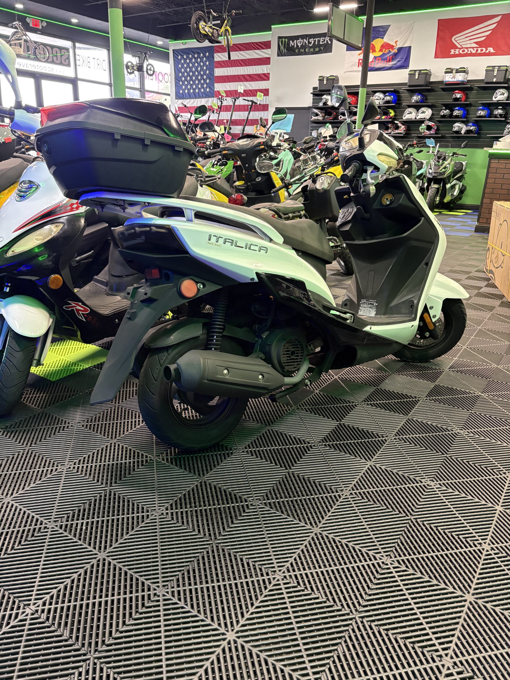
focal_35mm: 26
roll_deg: -2.1
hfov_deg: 53.1
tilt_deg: -18.8
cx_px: 255
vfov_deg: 67.3
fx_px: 511
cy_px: 340
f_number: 1.6
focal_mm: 5.96
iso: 320
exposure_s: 1/60
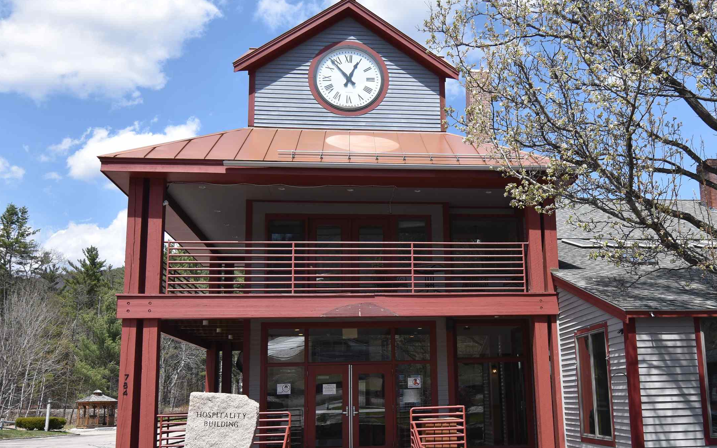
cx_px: 435
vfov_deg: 38.4
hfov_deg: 58.0
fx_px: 640
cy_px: 281
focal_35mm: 33
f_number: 8
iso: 100
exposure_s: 1/320
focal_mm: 15
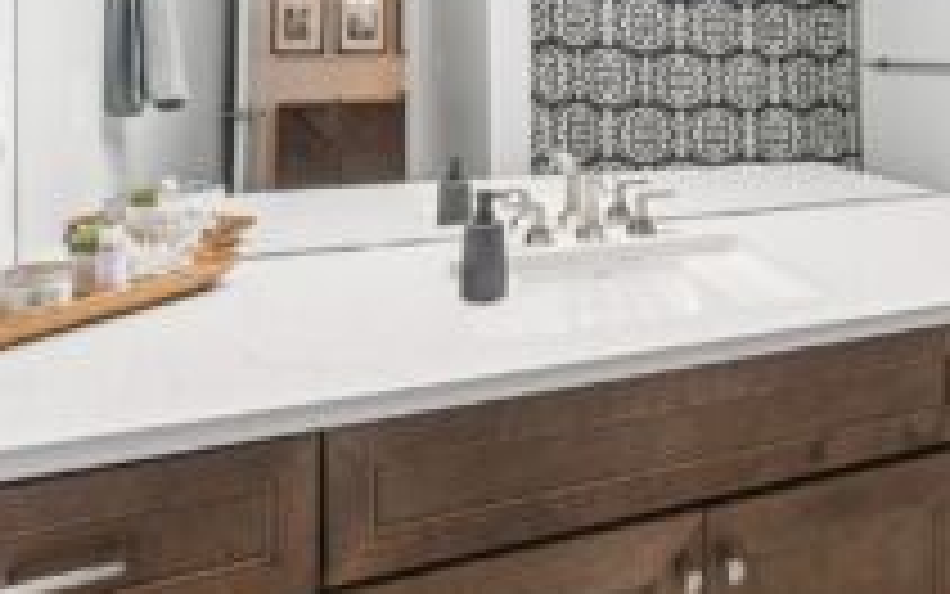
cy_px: 34
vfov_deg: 39.3
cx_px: 630
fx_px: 751
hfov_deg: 63.1
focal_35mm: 29
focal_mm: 10
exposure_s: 1/6
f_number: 9
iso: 250
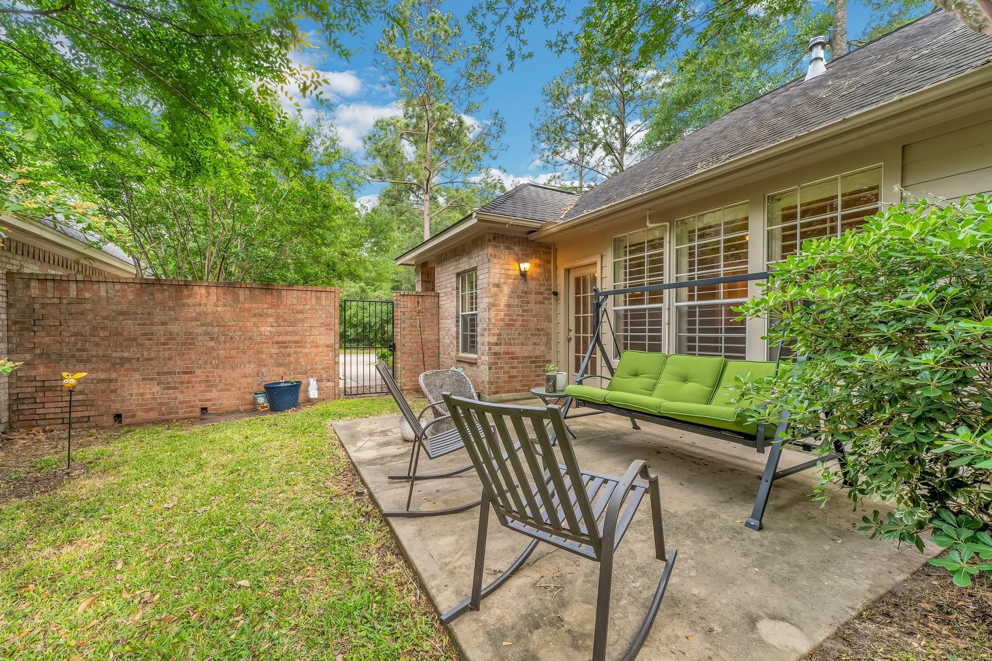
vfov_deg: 81.2
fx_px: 386
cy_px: 330
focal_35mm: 14
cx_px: 496
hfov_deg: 104.3
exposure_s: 1/50
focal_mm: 14
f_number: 8
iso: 800
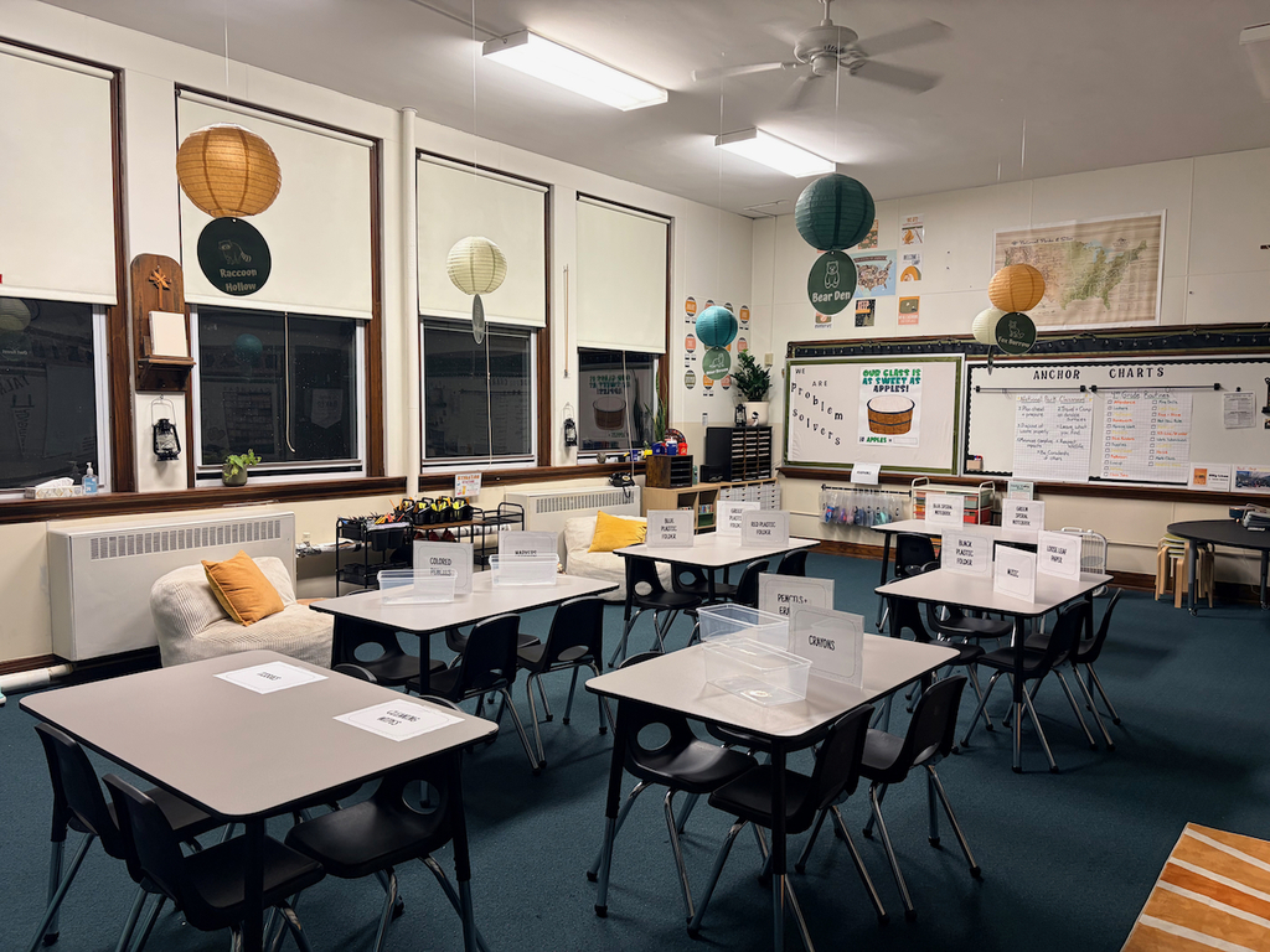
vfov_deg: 53.1
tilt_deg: -4.2
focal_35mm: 26
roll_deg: +1.1
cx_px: 635
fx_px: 954
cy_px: 476
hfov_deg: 67.3
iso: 100
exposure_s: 1/60
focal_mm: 5.96
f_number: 1.6
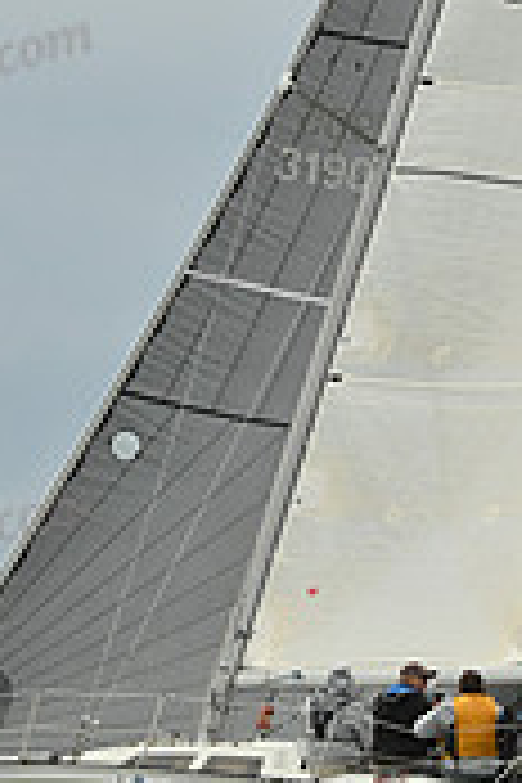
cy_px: 274
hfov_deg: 5.9
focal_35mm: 233
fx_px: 5067
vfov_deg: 8.8
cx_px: 326
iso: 320
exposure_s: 1/800
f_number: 11
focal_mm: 70
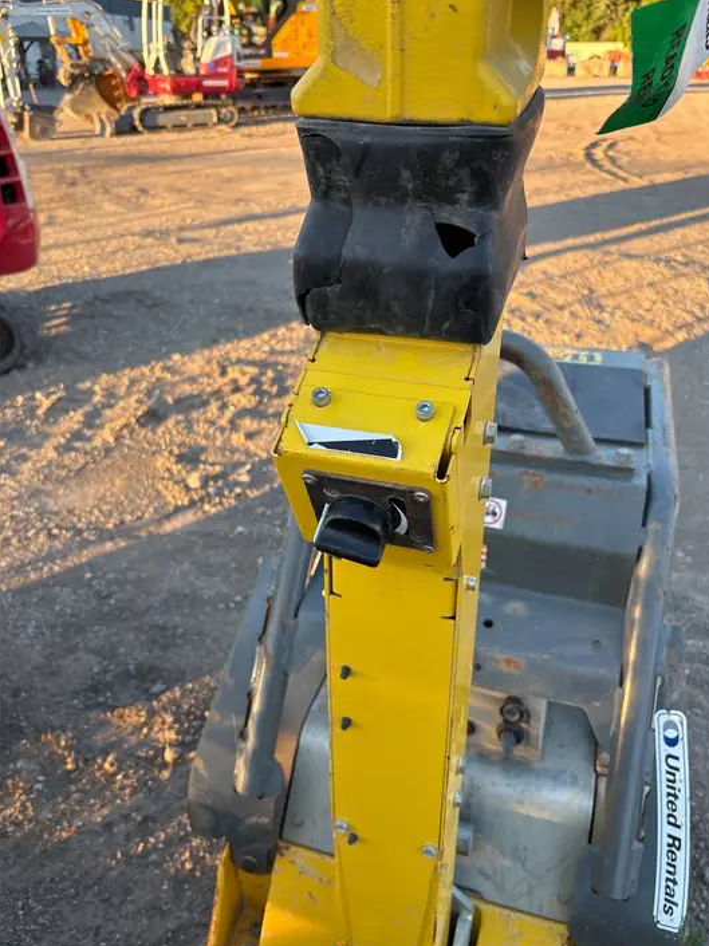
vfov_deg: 65.3
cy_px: 468
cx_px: 367
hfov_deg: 51.3
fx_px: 738
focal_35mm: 27
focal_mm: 5.96
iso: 32
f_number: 1.6
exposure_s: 1/137
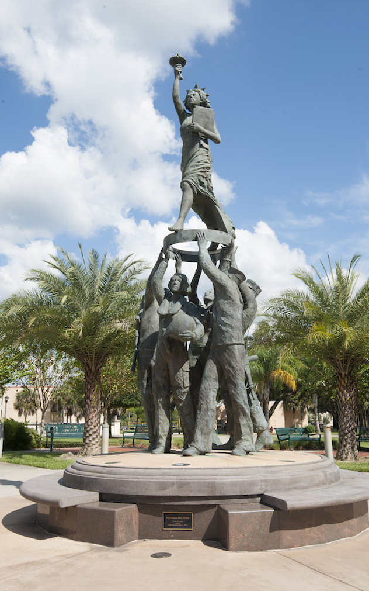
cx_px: 195
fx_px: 531
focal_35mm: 33
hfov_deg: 38.3
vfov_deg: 58.1
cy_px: 298
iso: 200
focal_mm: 32
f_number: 16
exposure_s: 1/125
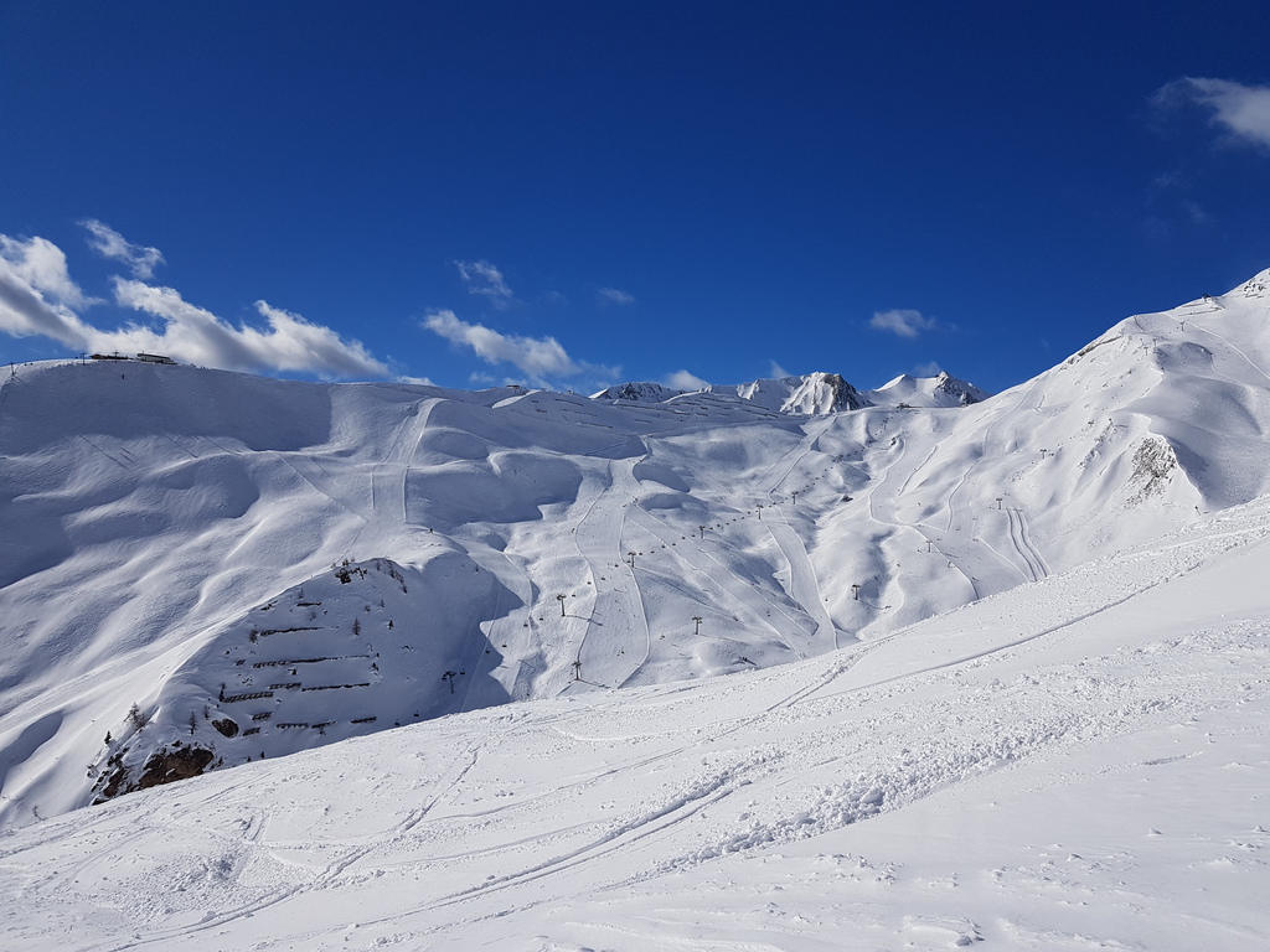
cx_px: 635
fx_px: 954
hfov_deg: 67.3
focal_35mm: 26
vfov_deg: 53.1
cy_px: 476
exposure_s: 1/10112
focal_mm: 4.2
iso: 50
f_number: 1.7
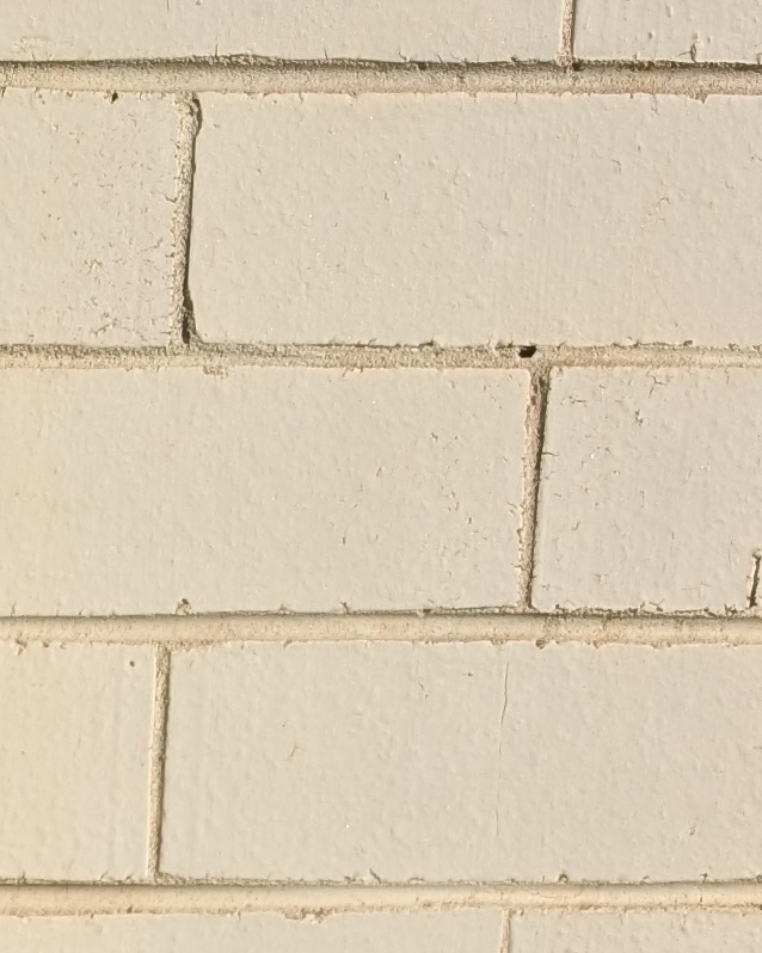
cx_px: -824
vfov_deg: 12.9
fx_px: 3384
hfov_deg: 11.4
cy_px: 2176
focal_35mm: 120
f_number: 1.68
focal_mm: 6.9
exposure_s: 1/2088
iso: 25
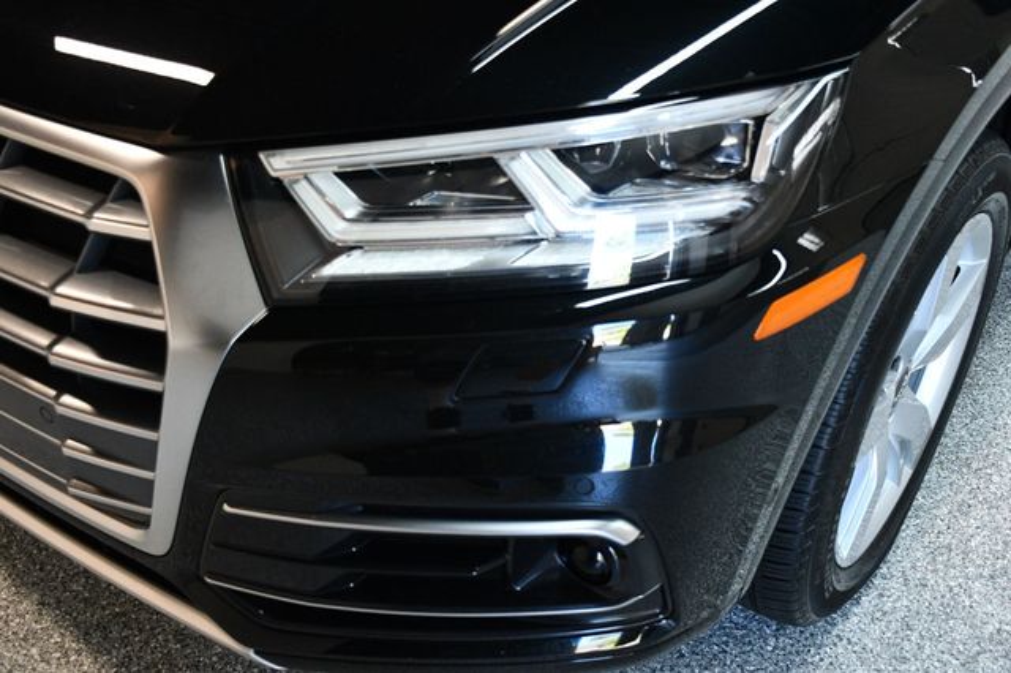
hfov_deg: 53.2
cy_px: 336
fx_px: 1010
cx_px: 506
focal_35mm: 36
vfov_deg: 36.8
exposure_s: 1/125
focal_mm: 24
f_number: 3.8
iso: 2000
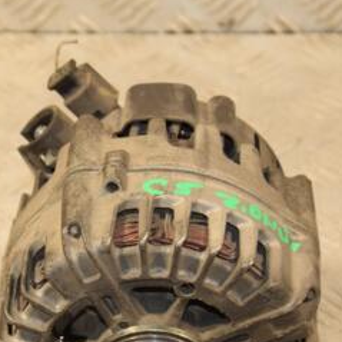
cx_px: 70
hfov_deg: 10.9
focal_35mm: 160
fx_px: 1788
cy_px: 268
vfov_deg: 10.9
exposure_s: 1/125
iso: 800
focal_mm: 50
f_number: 5
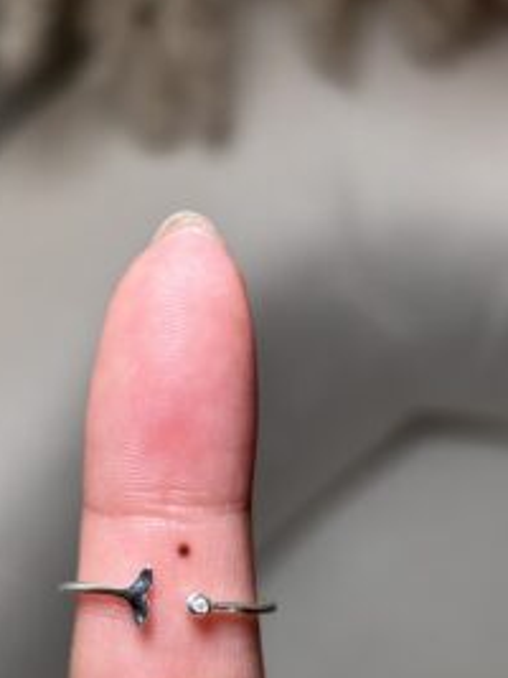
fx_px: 1527
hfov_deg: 18.8
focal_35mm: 78
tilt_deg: -71.1
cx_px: 160
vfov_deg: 24.9
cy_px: 439
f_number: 1.6
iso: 50
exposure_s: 1/76
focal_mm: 5.96
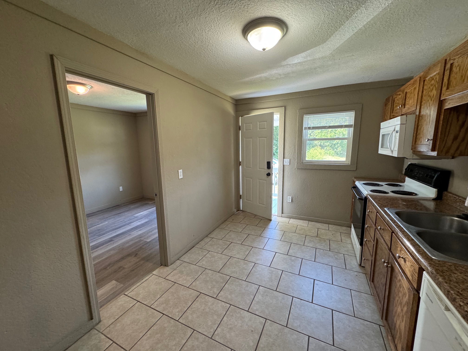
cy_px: 176
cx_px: 234
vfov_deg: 85.7
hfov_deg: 102.1
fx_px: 189
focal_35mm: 14
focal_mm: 2.22
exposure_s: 1/120
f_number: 2.2
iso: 320
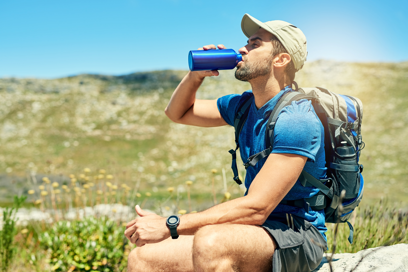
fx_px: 567
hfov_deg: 39.6
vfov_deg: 27.0
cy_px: 136
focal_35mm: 50
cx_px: 204
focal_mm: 50
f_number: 2.8
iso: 100
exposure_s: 1/1250
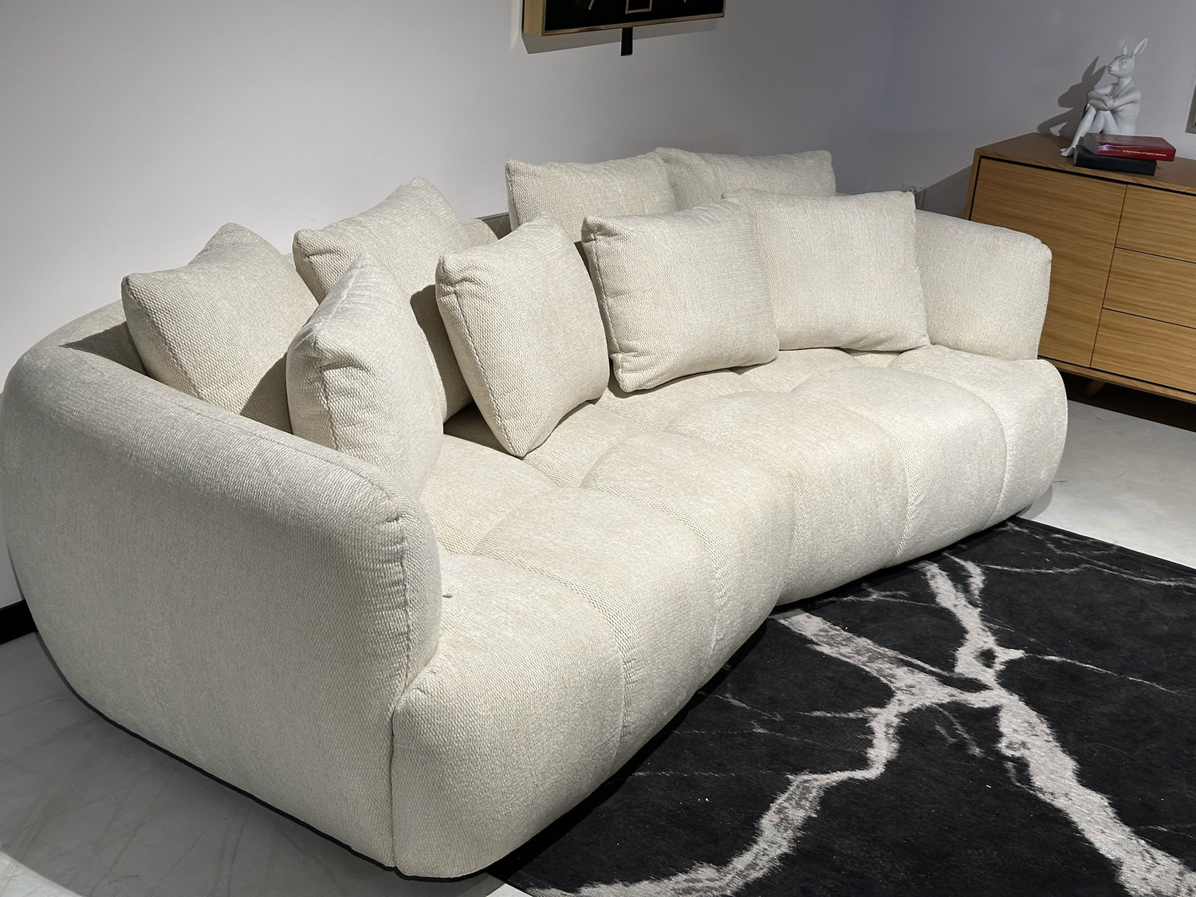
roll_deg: -5.6
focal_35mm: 48
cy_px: 448
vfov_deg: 30.3
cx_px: 598
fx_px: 1658
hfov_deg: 39.7
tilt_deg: -21.1
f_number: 1.78
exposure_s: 1/50
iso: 50
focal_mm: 6.86
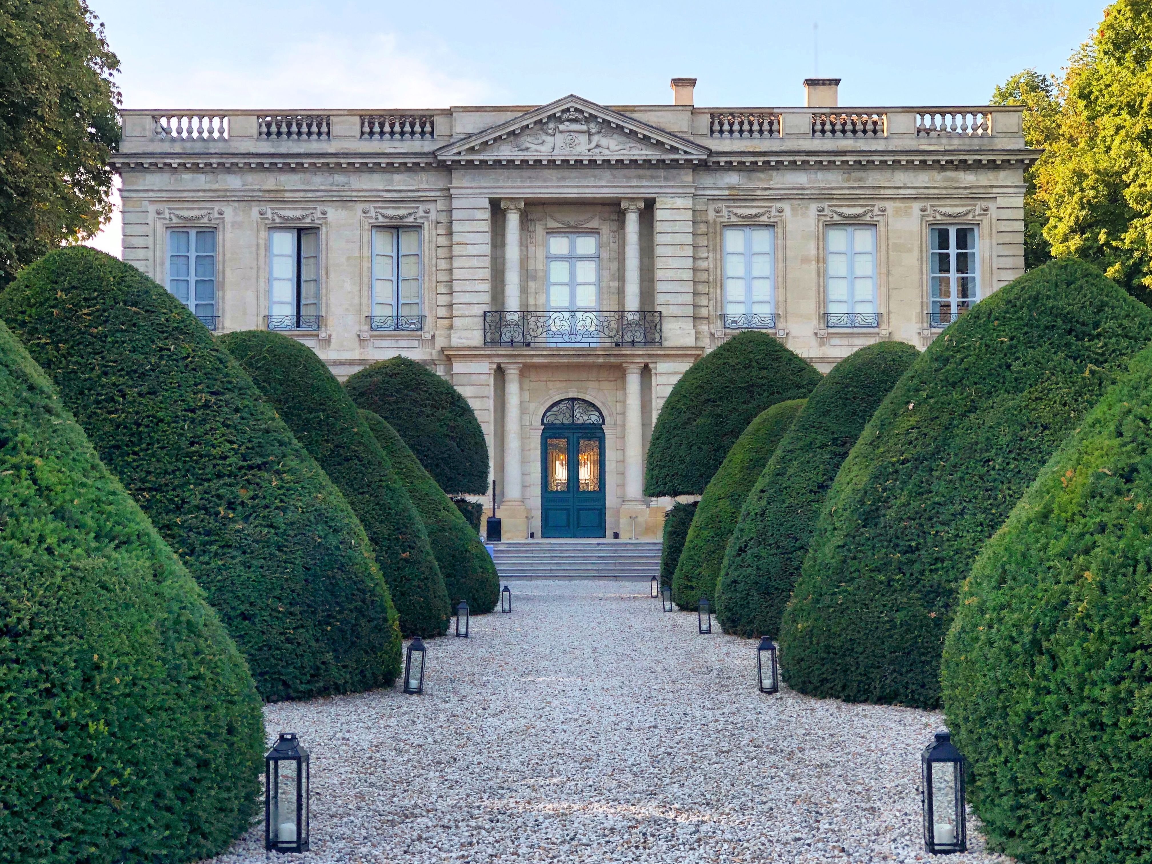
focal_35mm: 57
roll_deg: +0.6
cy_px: 432
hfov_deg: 33.8
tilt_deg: +4.3
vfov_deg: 25.7
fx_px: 1897
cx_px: 576
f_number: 2.8
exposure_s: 1/533
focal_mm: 6.6
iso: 20
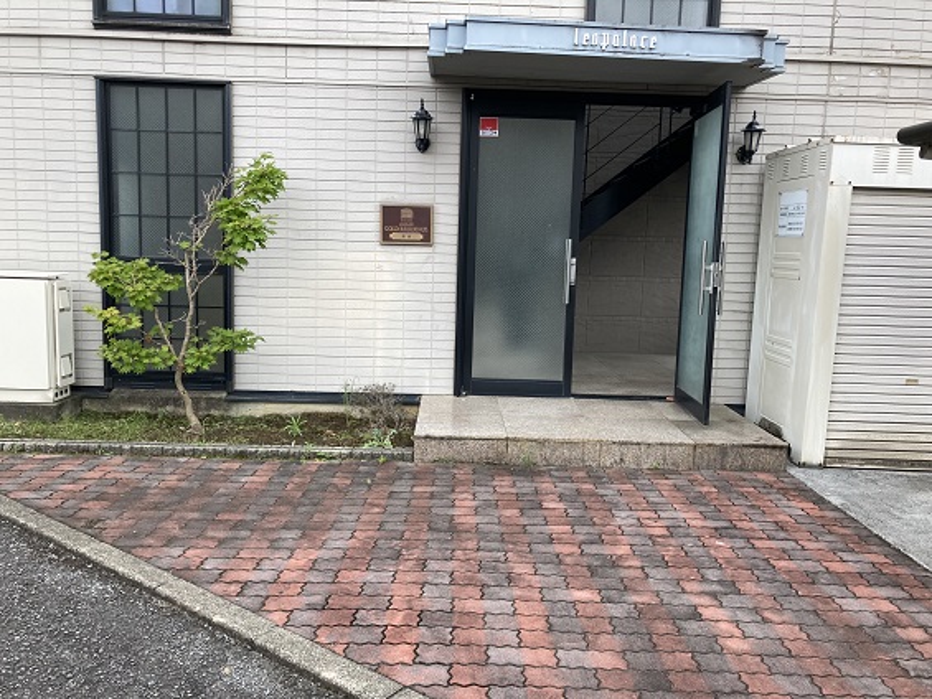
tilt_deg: -6.5
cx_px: 466
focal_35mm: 28
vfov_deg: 49.8
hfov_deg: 63.4
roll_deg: -1.7
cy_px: 350
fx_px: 754
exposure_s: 1/298
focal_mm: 3.99
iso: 20
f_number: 1.8
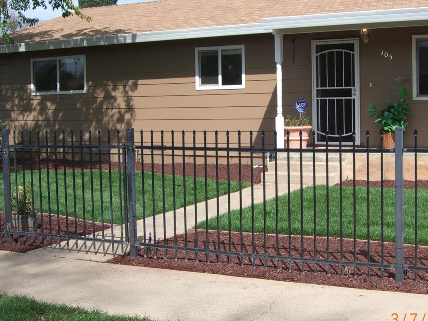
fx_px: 655
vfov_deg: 27.5
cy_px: 141
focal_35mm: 53
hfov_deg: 36.0
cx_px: 270
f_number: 4
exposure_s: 1/640
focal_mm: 7.9
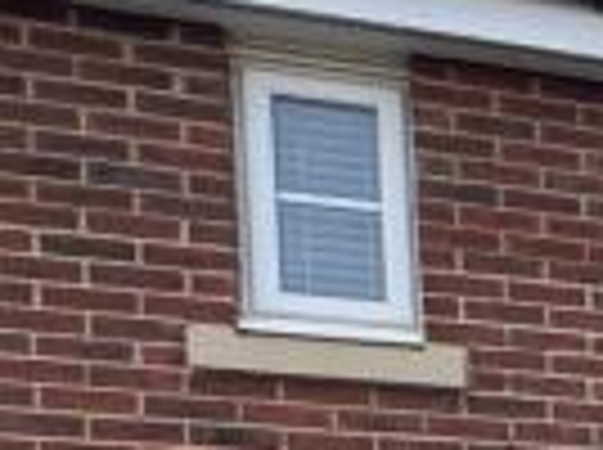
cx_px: 1800
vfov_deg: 12.2
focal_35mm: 107
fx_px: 1861
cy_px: 909
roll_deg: +3.3
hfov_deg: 11.3
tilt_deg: +1.1
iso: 40
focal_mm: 2.22
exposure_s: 1/518
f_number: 2.2
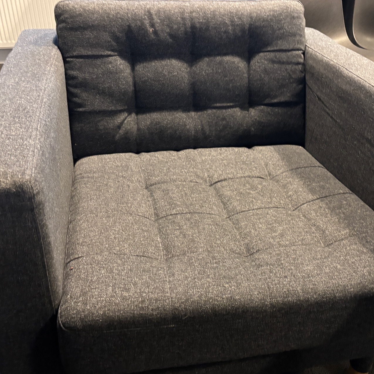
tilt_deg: -31.3
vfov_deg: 44.9
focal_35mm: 37
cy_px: 202
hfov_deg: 44.7
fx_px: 452
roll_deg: -3.3
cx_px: 221
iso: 640
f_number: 1.6
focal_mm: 5.96
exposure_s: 1/25
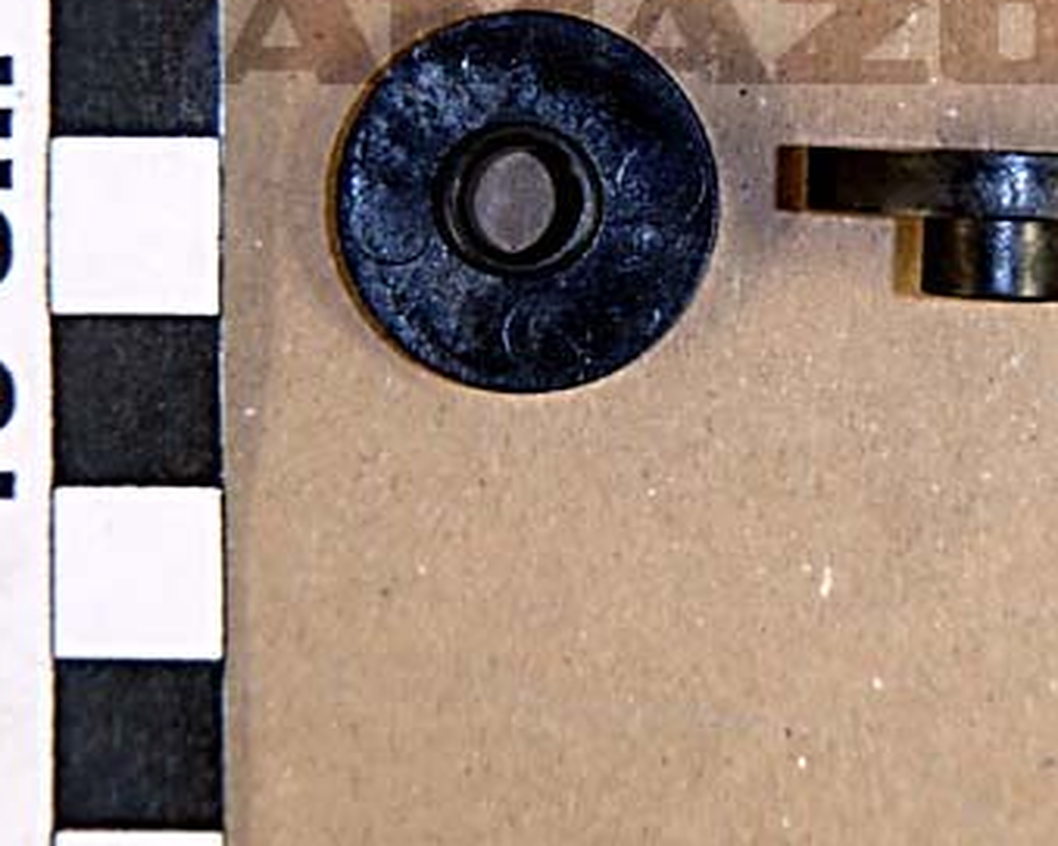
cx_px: 811
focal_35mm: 166
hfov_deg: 11.6
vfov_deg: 9.3
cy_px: 103
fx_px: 5196
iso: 400
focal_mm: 16.1
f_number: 4.6
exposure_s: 1/60
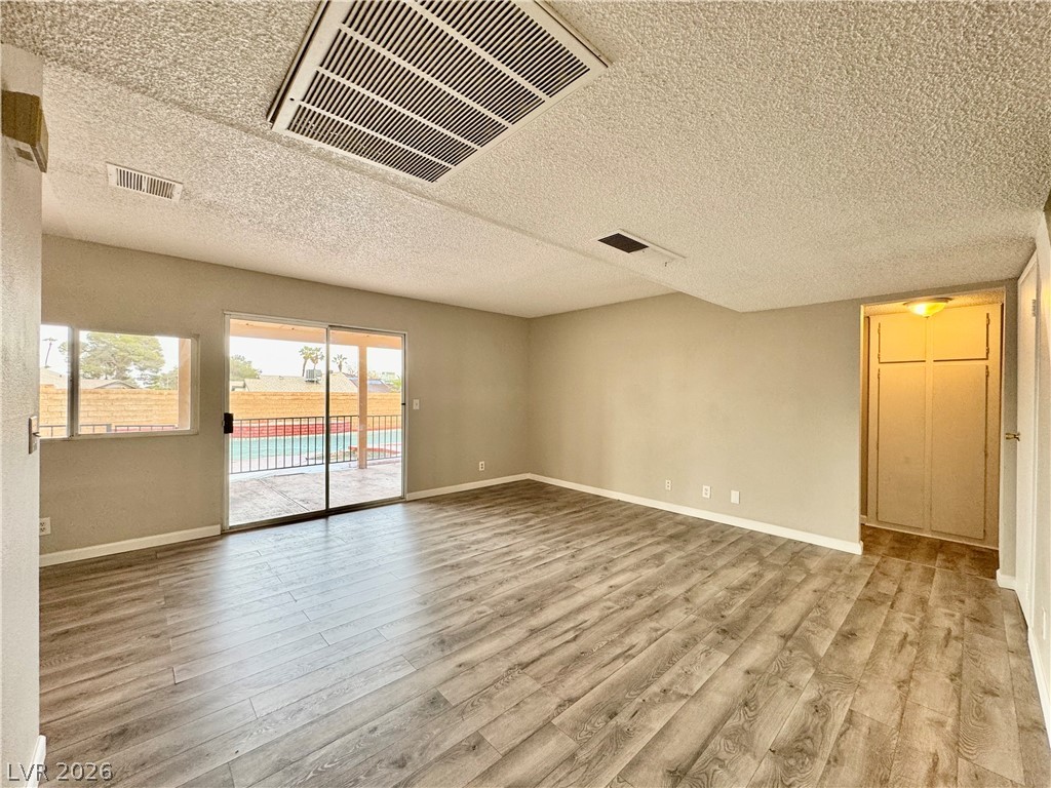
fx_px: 425
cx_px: 526
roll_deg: -0.7
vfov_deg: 85.7
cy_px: 394
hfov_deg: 102.1
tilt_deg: -0.2
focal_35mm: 14
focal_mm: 2.22
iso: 160
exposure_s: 1/120
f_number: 2.2
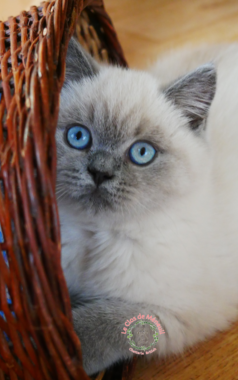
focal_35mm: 66
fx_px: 685
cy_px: 191
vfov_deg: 31.1
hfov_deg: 19.7
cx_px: 141
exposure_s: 1/160
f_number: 5.6
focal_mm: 31
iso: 3200
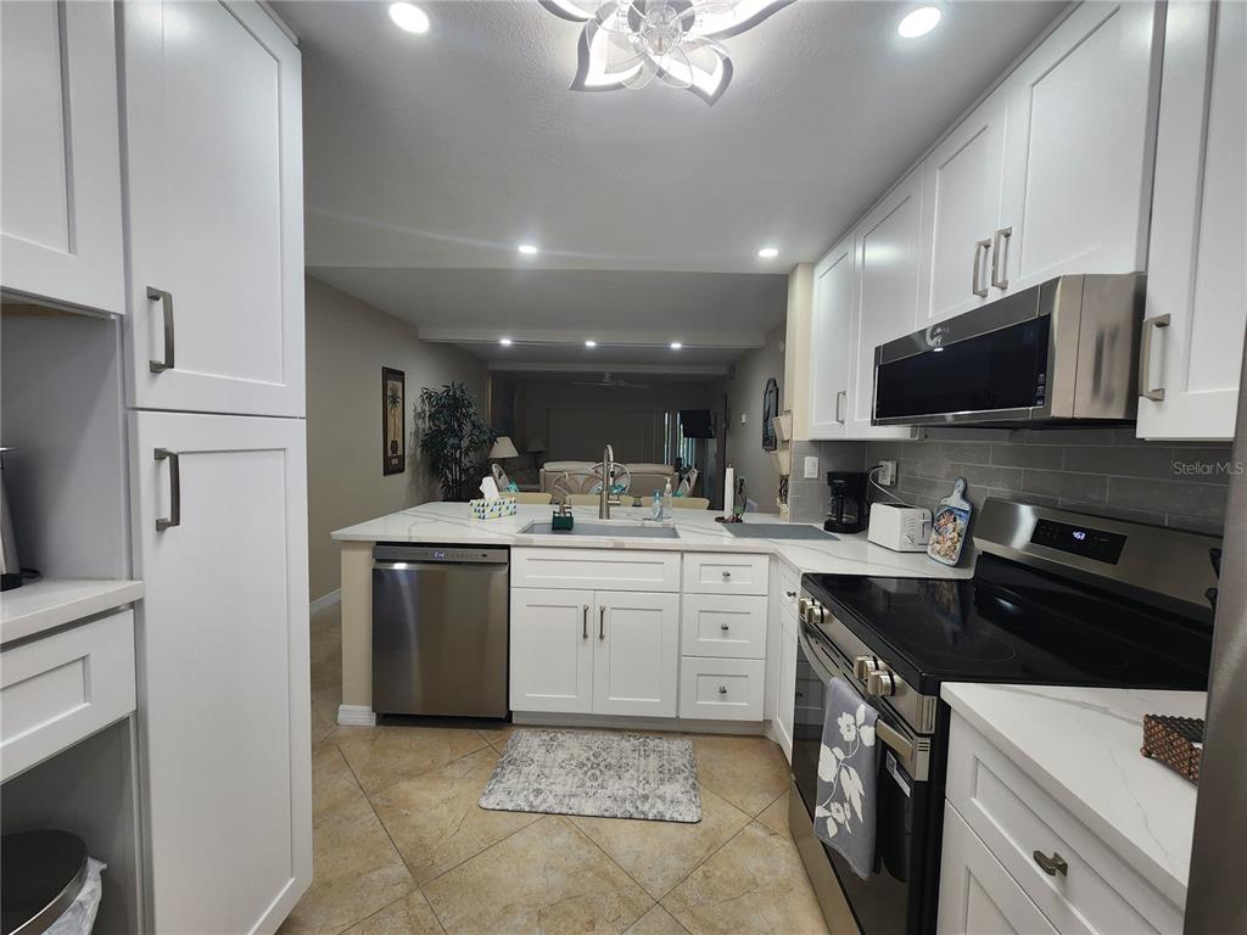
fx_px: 468
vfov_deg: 89.9
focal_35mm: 13
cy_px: 468
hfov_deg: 106.2
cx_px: 624
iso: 64
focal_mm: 2.2
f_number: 2.2
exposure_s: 1/60
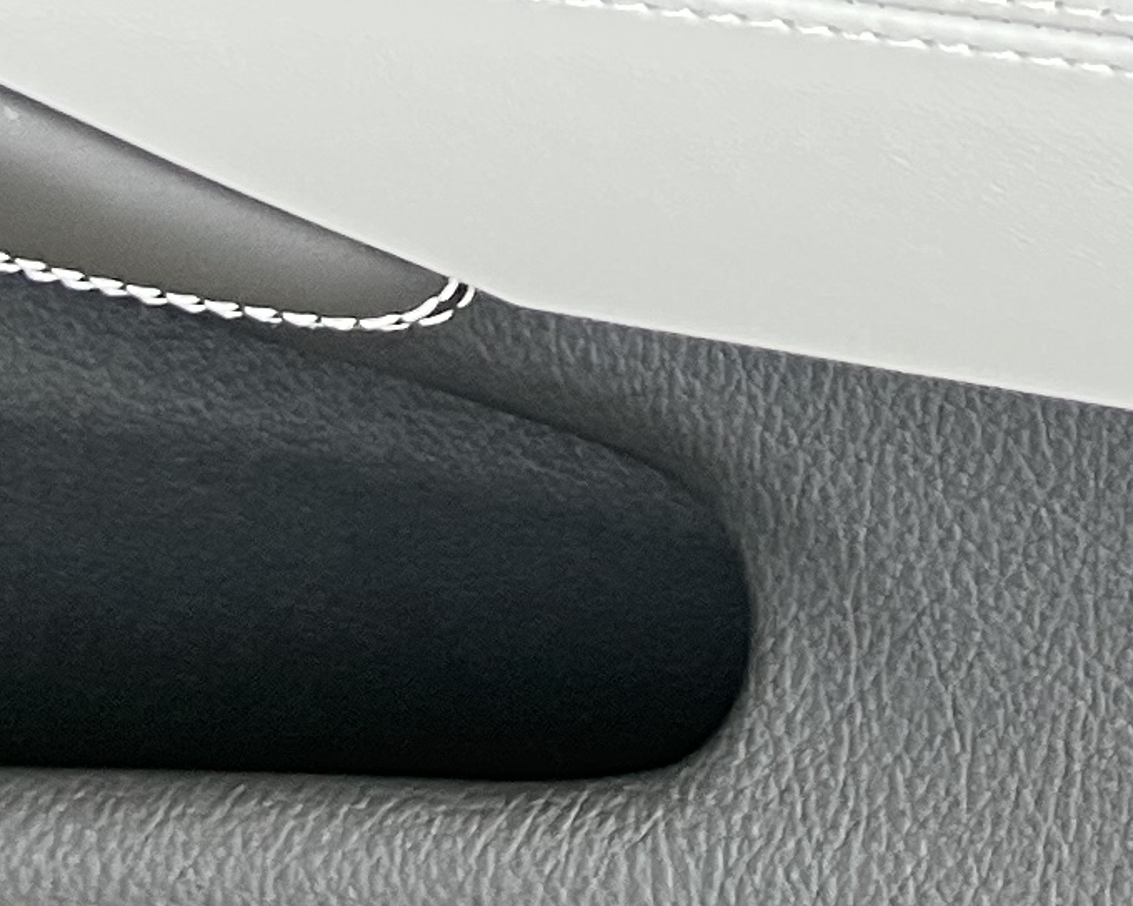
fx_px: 5432
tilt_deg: -25.9
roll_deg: +1.9
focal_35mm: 162
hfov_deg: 11.7
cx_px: 1370
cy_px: -743
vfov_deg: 9.1
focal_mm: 3.99
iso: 50
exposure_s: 1/50
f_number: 1.8
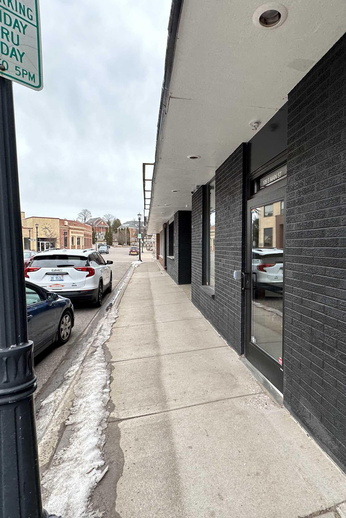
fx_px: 288
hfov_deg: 60.9
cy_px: 259
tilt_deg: -2.0
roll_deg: +2.3
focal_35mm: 20
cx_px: 221
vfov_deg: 84.0
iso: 40
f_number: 2.2
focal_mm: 2.22
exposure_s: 1/170
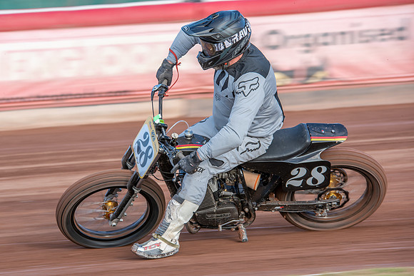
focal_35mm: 182
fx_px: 2092
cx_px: 179
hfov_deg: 11.3
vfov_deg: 7.6
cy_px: 157
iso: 140
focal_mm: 160
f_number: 5.6
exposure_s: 1/200
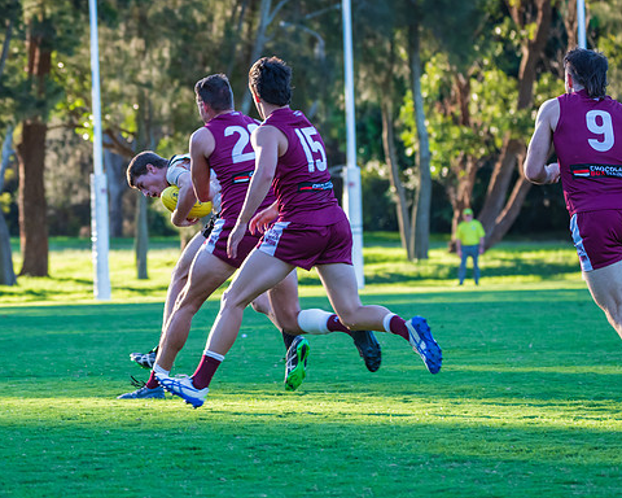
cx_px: 236
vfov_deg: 6.4
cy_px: 245
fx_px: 4437
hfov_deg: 8.0
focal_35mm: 241
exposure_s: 1/320
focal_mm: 150
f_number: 6.3
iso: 1000
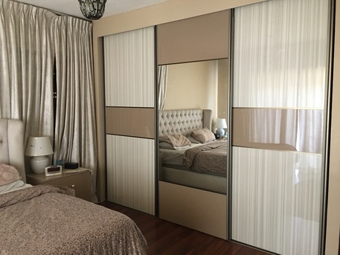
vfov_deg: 48.2
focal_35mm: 29
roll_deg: -0.6
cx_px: 170
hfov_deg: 61.6
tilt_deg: -3.9
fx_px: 285
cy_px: 128
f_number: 2.2
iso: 125
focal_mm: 4.15
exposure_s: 1/8
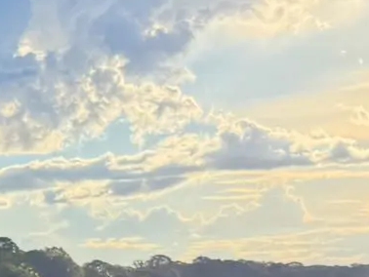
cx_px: -387
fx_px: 1387
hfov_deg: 13.0
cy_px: 495
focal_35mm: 130
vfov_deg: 10.7
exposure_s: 1/7353
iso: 100
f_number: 1.78
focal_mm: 6.76
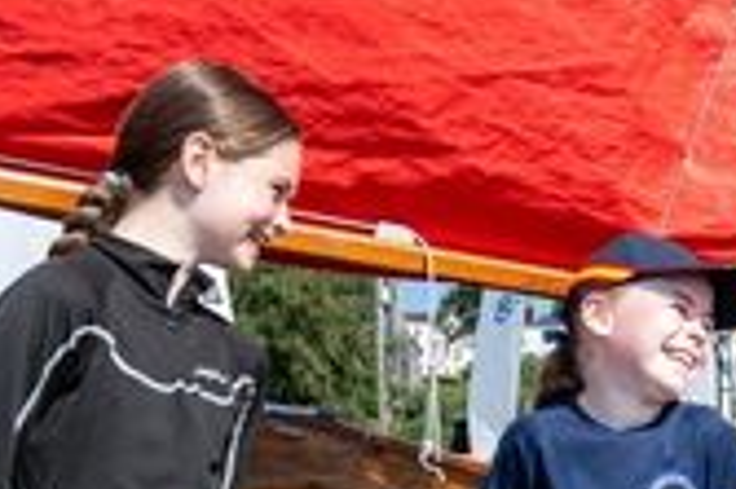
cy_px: 452
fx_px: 1368
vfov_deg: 19.8
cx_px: 661
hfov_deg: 28.9
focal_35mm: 67
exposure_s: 1/1000
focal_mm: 14
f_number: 4.5
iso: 160
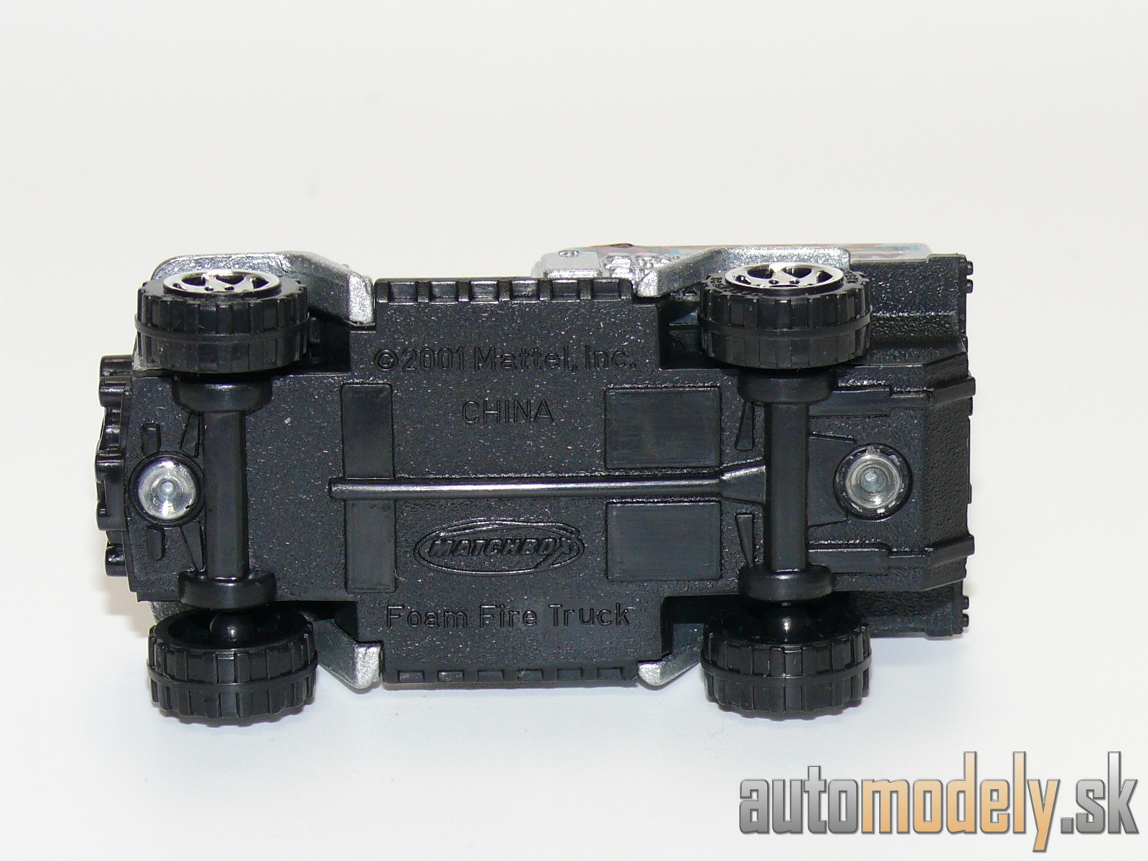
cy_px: 430
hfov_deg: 14.2
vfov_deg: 10.7
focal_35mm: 139
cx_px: 574
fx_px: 4610
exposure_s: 1/30
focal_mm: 16.4
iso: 100
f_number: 4
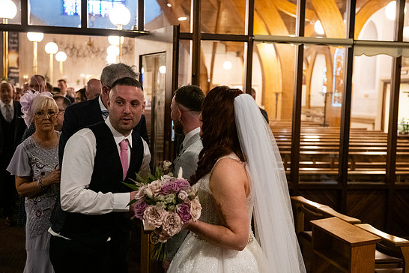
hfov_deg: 38.9
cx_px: 203
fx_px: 579
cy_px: 144
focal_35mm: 51
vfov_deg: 26.5
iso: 2500
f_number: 3.5
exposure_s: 1/160
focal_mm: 48
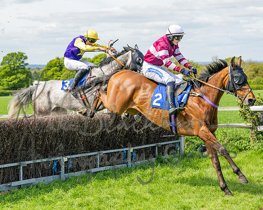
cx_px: 99
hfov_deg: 19.5
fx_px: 766
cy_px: 116
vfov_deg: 15.6
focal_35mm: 98
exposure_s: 1/3200
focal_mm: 70
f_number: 4
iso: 400
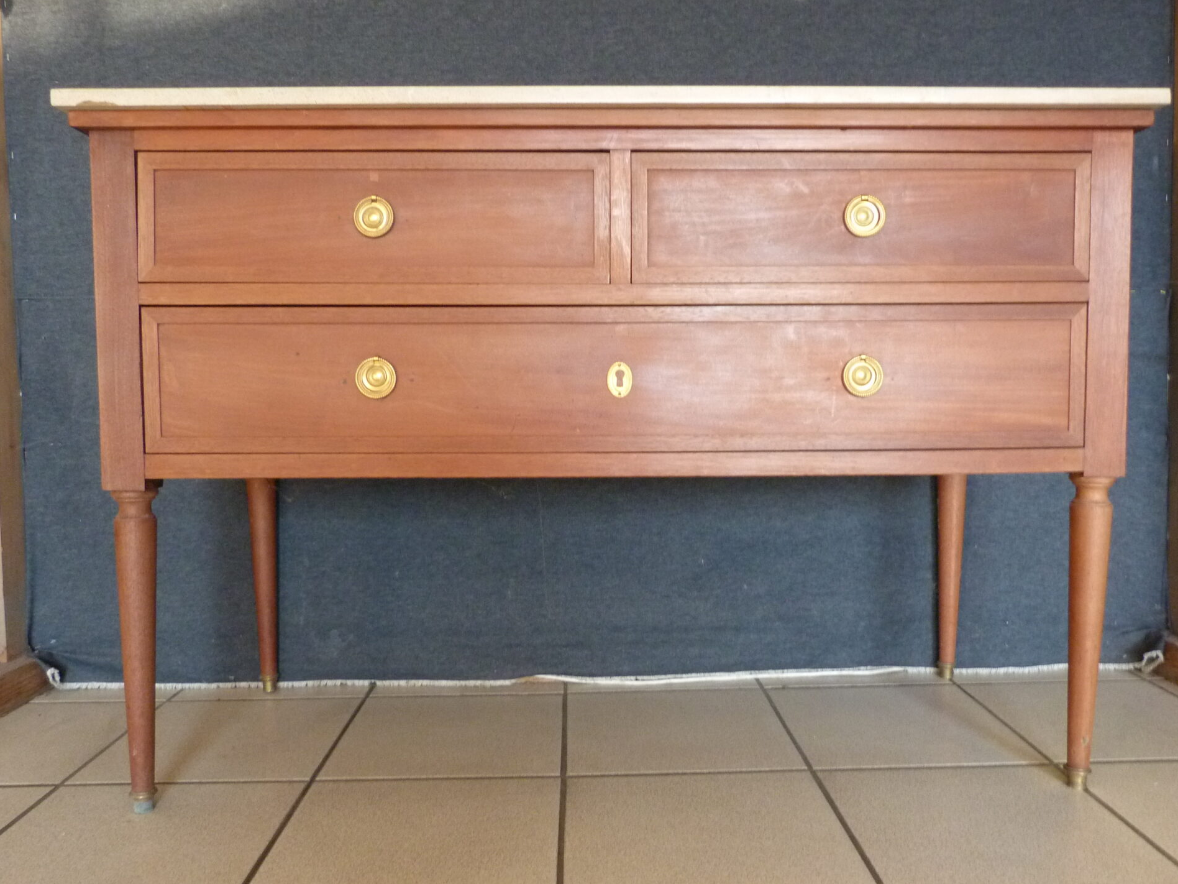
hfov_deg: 65.3
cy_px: 447
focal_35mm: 27
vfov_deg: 51.4
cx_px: 606
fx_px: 919
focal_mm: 4.5
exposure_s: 1/40
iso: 400
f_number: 2.8
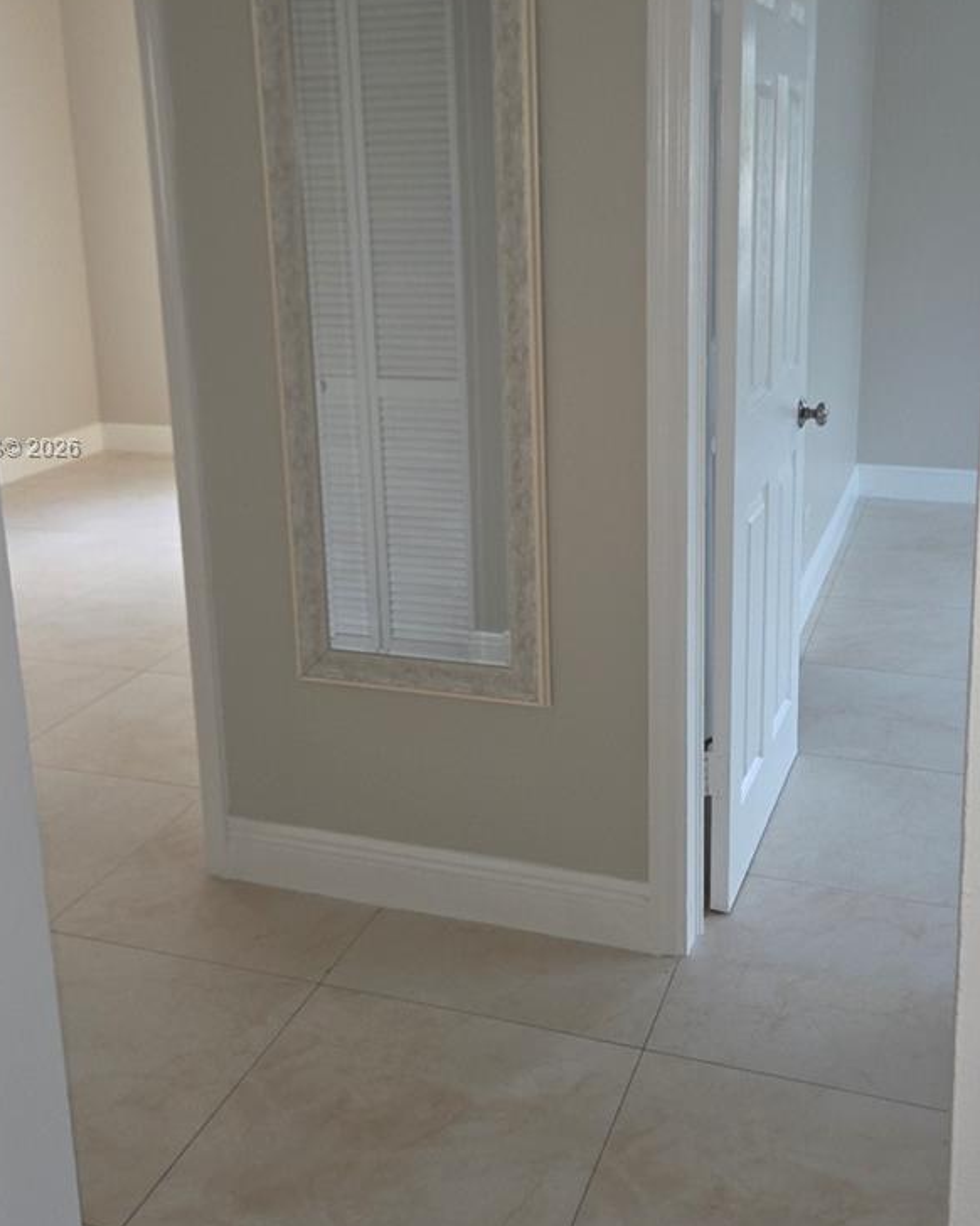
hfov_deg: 40.1
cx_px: 525
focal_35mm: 37
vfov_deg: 48.6
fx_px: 1342
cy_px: 450
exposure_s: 1/40
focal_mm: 5.4
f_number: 1.8
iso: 100
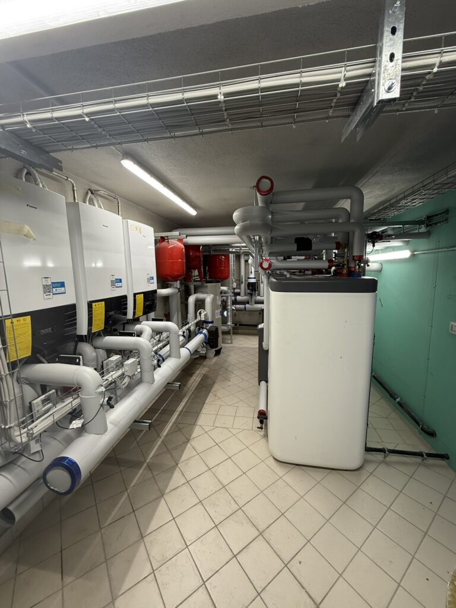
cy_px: 304
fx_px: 246
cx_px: 228
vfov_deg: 102.1
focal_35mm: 14
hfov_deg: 85.7
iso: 100
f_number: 2.2
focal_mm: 2.22
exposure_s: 1/100
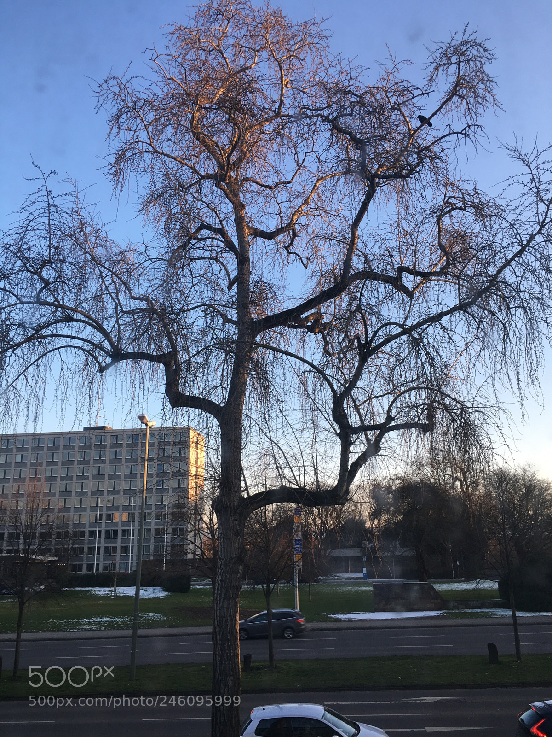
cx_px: 276
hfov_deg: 48.2
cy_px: 368
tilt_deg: +16.1
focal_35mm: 29
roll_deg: +1.6
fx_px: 617
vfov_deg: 61.7
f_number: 2.2
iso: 25
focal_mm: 4.15
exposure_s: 1/125
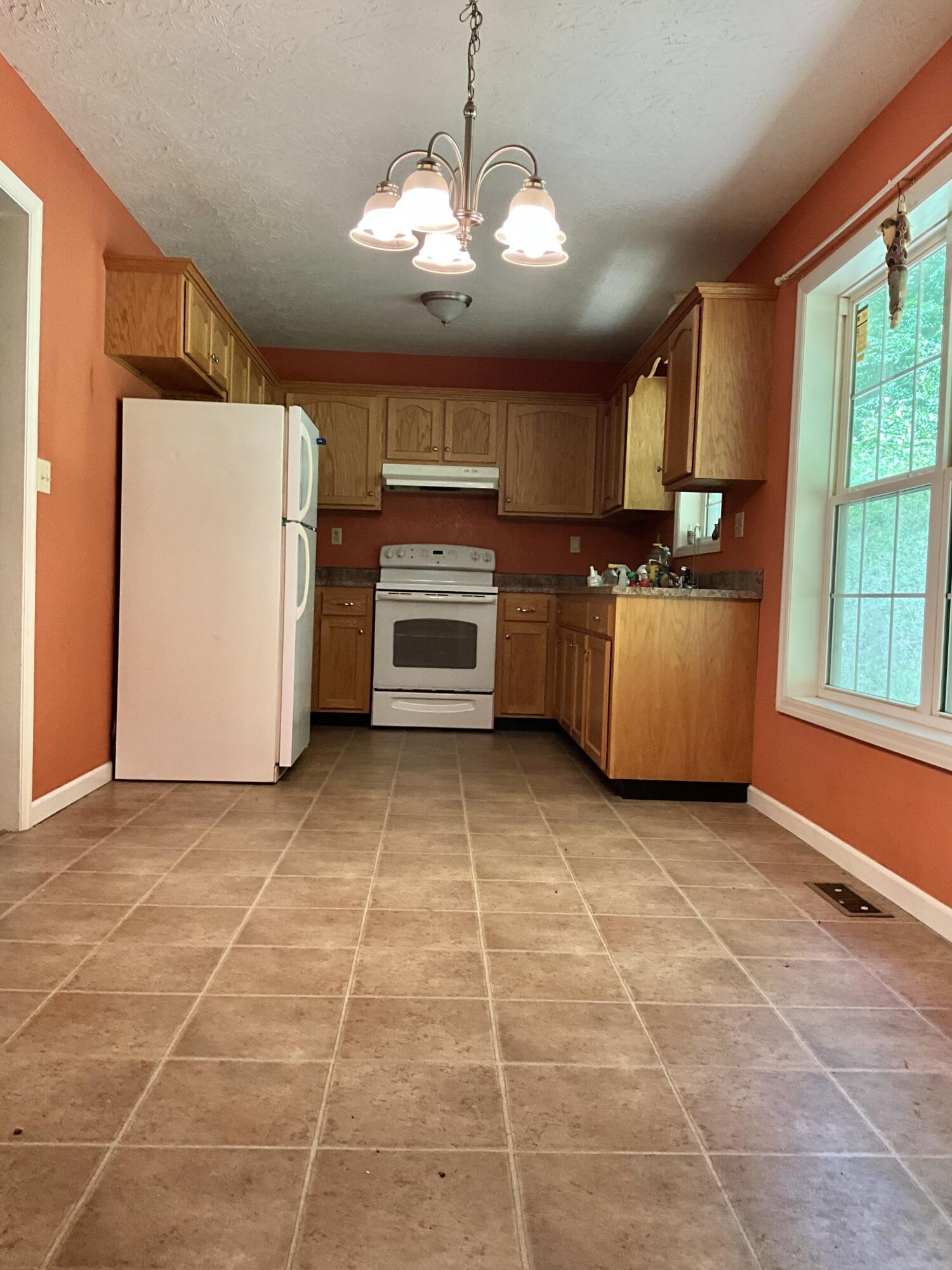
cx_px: 476
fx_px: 1063
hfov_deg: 48.2
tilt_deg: -2.5
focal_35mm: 29
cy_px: 635
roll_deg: -3.2
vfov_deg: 61.7
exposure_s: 1/60
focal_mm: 3
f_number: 1.8
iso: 100
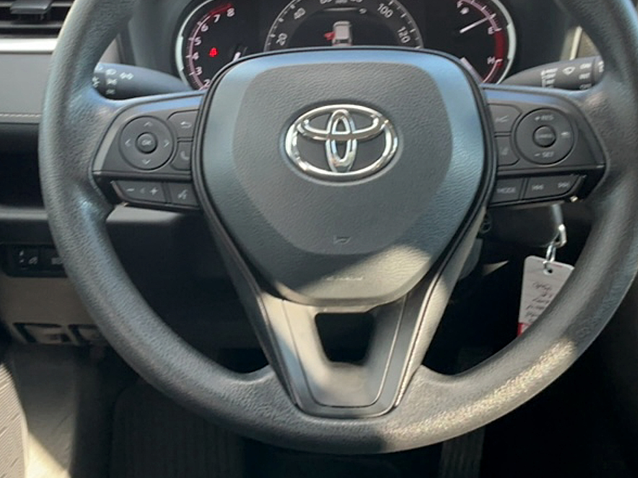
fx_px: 903
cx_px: 238
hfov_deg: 38.7
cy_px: 159
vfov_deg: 29.5
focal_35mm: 49
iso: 50
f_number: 1.8
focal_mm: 3
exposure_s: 1/60
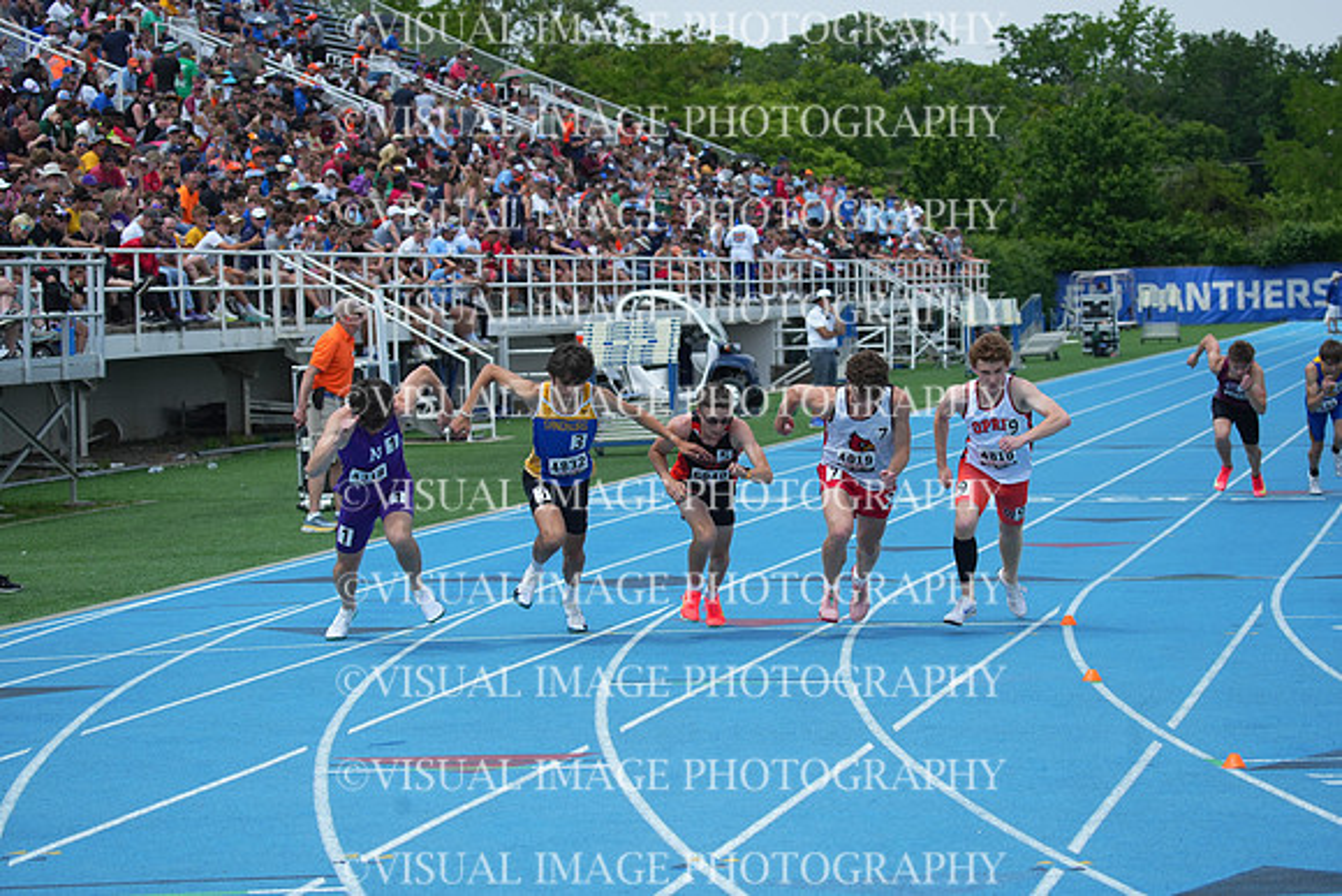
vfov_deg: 10.6
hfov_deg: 15.8
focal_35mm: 130
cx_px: 671
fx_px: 4847
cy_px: 448
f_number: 5.6
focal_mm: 130
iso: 400
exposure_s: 1/2000
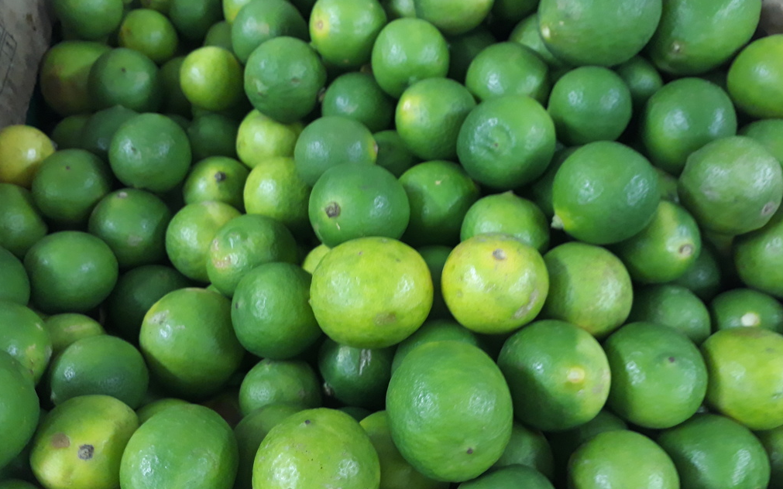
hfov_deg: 64.6
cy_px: 257
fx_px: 619
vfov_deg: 43.1
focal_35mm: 29
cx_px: 393
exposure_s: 1/15
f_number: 1.9
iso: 200
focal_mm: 3.6
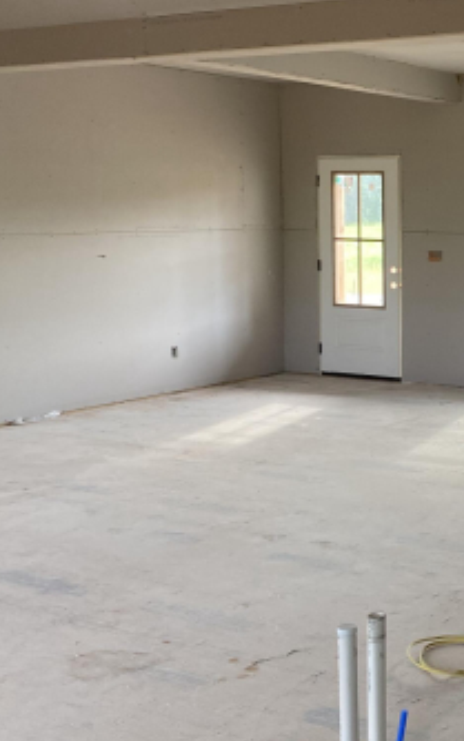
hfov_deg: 21.6
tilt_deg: -7.9
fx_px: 1112
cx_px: 583
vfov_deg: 36.8
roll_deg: +1.4
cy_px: 300
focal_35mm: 55
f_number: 1.8
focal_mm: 4.25
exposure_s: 1/104
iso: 125
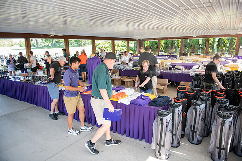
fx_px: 161
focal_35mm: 24
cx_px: 121
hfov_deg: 73.7
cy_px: 80
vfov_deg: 53.2
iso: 400
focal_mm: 24
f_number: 3.2
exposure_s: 1/200
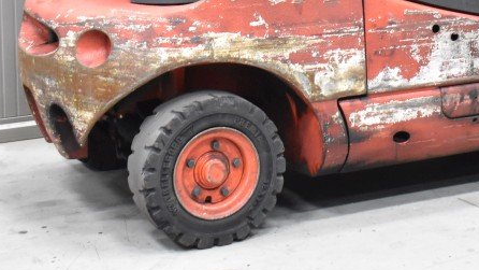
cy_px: -155
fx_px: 1397
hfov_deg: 19.3
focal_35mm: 110
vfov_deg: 10.6
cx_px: 371
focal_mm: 26
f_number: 5
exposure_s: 1/20
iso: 1600
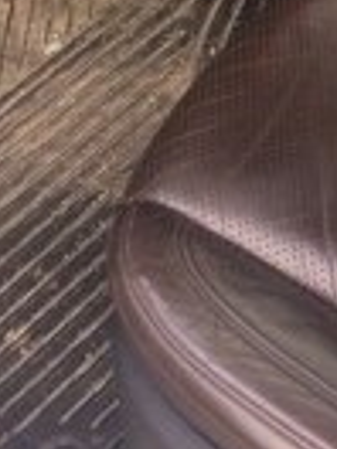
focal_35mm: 109
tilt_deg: -35.7
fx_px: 1415
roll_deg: +1.4
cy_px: -354
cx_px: 575
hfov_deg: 12.6
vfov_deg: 15.5
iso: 50
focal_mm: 4.15
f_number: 2.2
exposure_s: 1/100
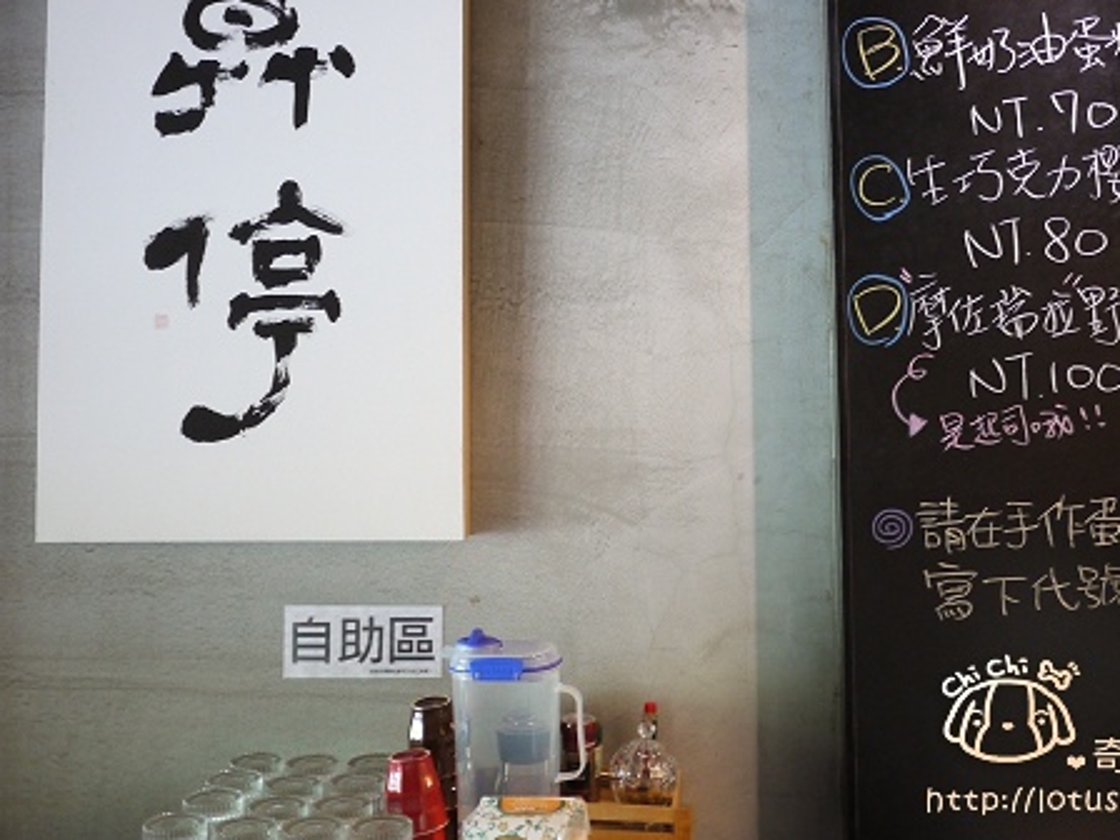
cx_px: 675
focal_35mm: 40
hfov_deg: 46.5
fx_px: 1294
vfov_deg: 35.4
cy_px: 248
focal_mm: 14
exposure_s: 1/20
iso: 400
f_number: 2.5
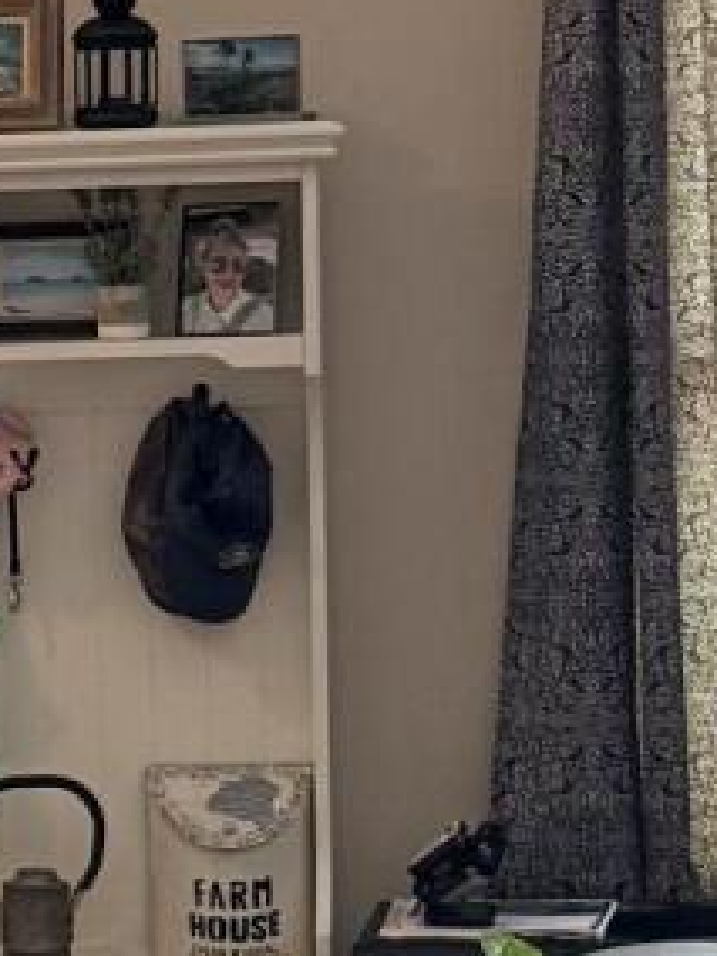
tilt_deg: -4.4
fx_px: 4667
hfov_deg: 8.5
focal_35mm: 169
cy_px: 606
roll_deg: +0.9
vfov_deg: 11.7
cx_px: -461
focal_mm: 6.76
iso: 320
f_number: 1.78
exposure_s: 1/120
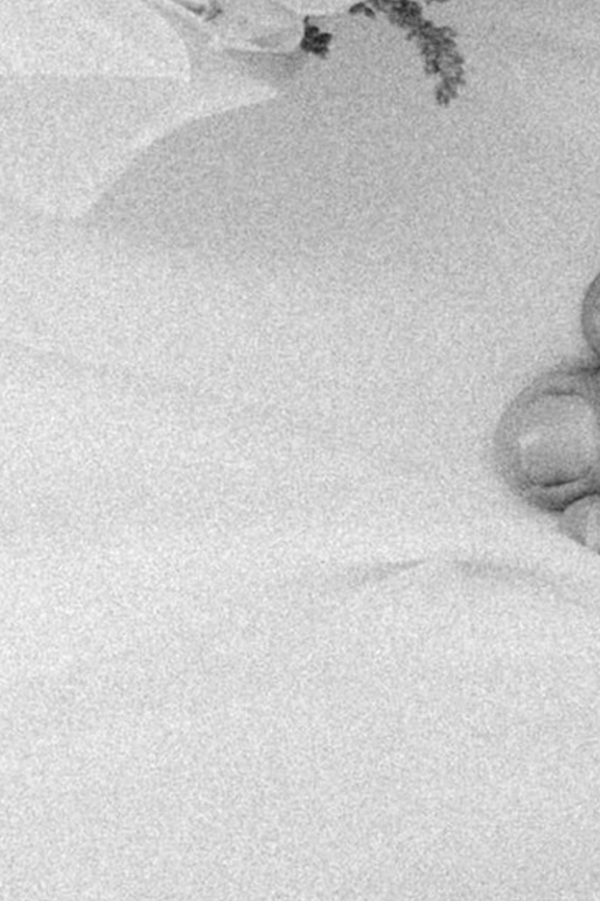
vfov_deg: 4.4
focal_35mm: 450
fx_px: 11249
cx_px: 1393
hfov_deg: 3.0
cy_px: -2087
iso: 400
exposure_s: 1/400
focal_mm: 64
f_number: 5.6
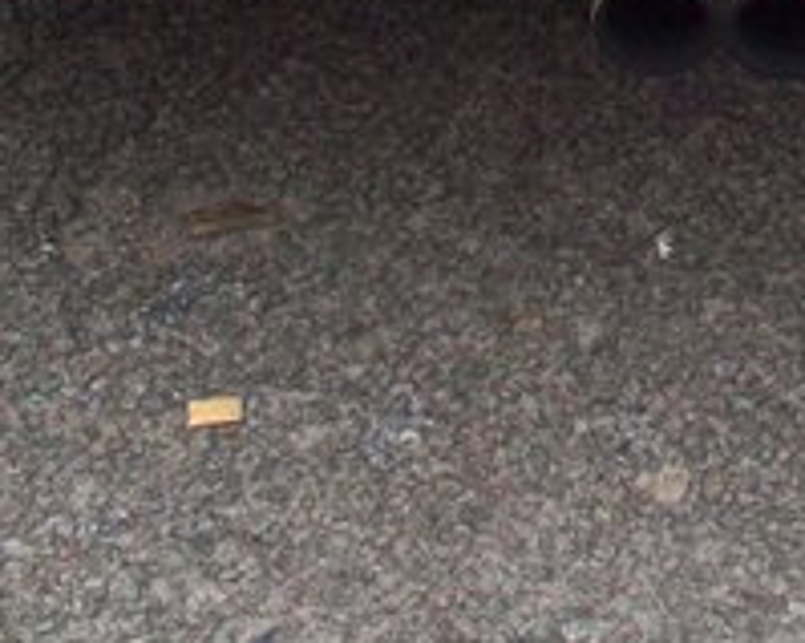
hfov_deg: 13.0
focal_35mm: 145
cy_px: -530
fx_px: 3453
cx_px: 902
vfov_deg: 10.0
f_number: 2.8
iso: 80
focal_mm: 6.2
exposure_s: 1/172
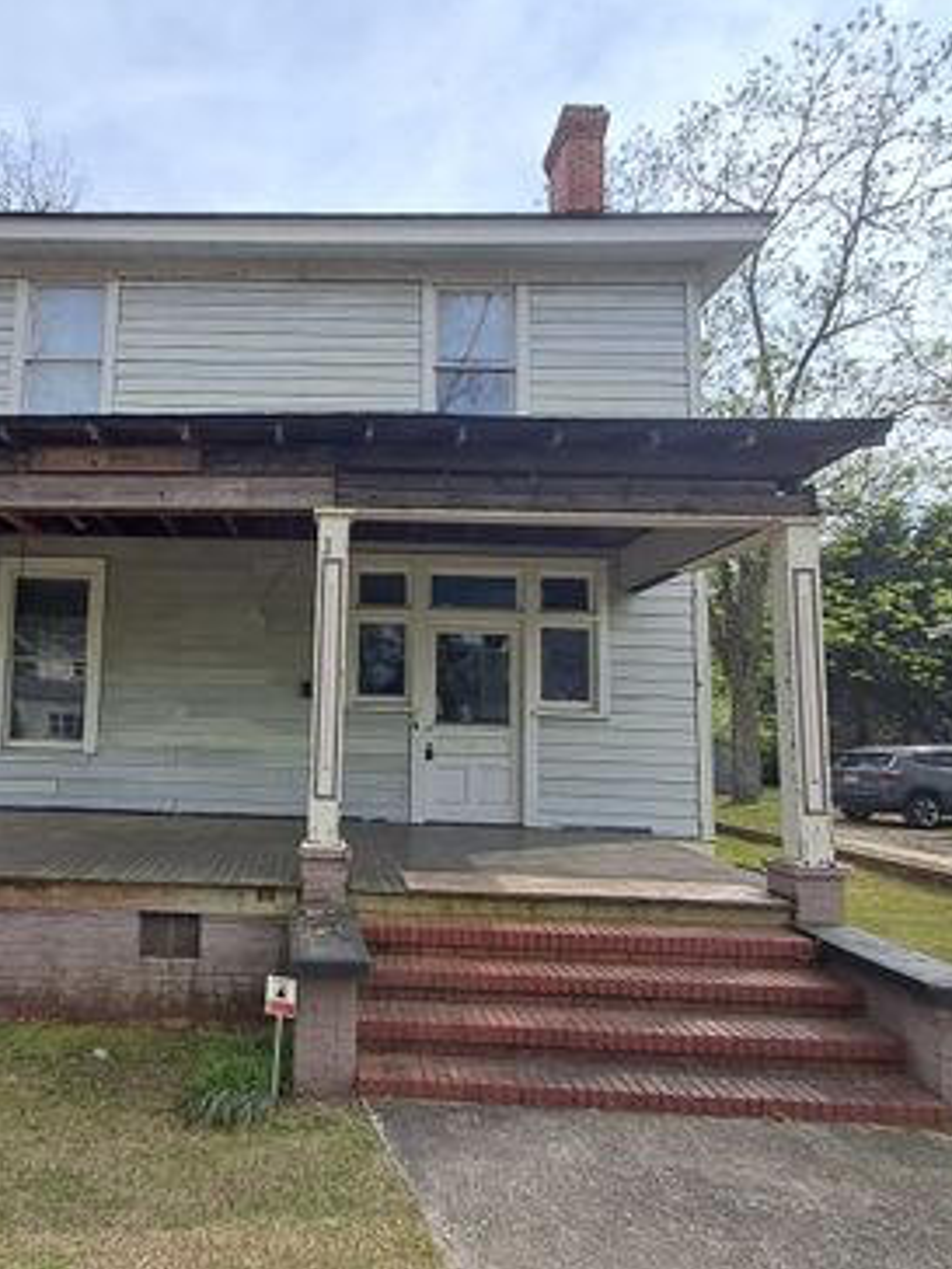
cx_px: 300
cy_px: 643
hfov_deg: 59.3
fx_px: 807
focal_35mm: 22
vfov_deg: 76.4
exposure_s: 1/1490
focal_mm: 1.64
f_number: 2.2
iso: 40
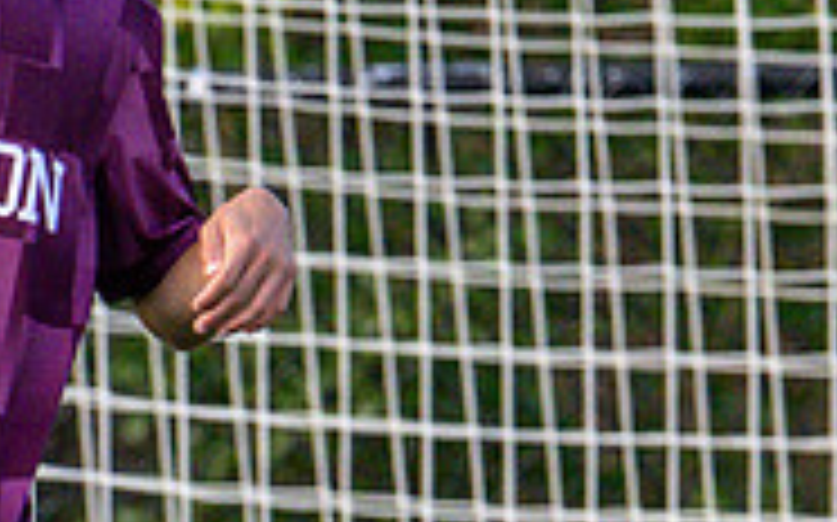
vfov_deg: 0.5
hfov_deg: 0.8
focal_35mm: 2714
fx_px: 61872
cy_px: 846
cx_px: -13
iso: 1800
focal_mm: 400
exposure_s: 1/2500
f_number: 4.5
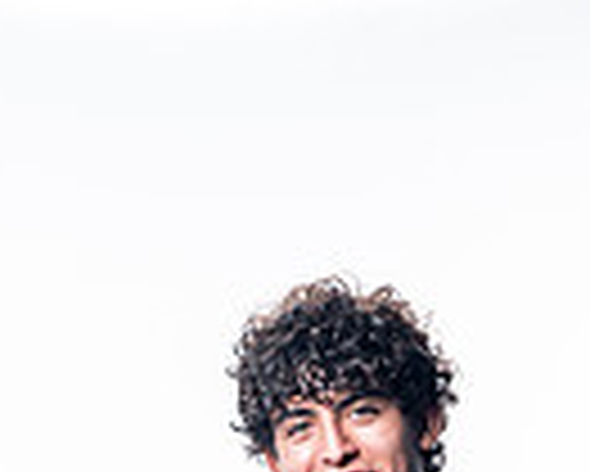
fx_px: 4945
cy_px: 1007
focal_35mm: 283
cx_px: 212
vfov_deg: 5.3
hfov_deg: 6.8
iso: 100
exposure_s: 1/250
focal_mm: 88
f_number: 5.6
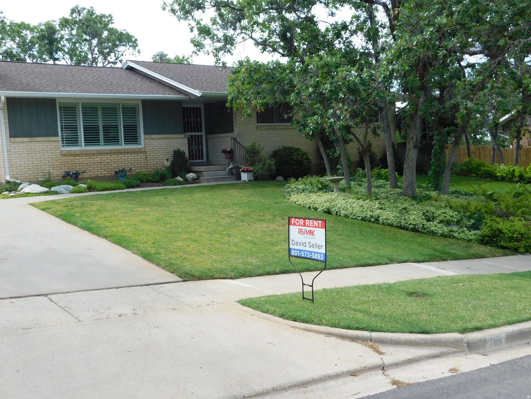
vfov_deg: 39.7
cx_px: 266
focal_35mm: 36
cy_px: 200
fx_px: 552
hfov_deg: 51.4
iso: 125
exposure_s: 1/400
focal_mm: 6.3
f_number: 3.5
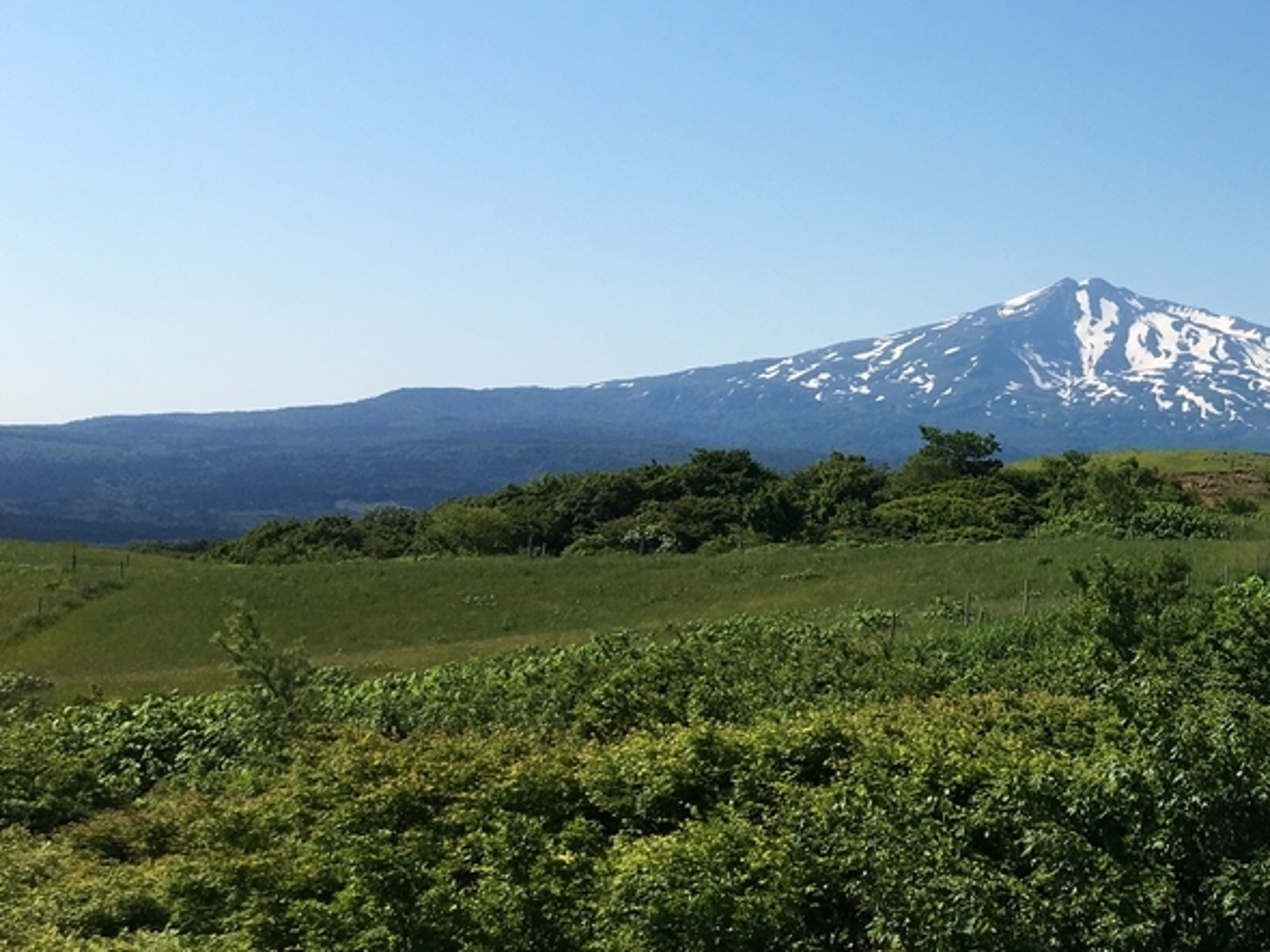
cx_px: 1248
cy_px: 30
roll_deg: -0.6
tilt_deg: +12.2
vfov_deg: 23.9
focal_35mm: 59
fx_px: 2164
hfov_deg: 30.6
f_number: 2.2
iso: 25
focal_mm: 4.15
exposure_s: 1/2331
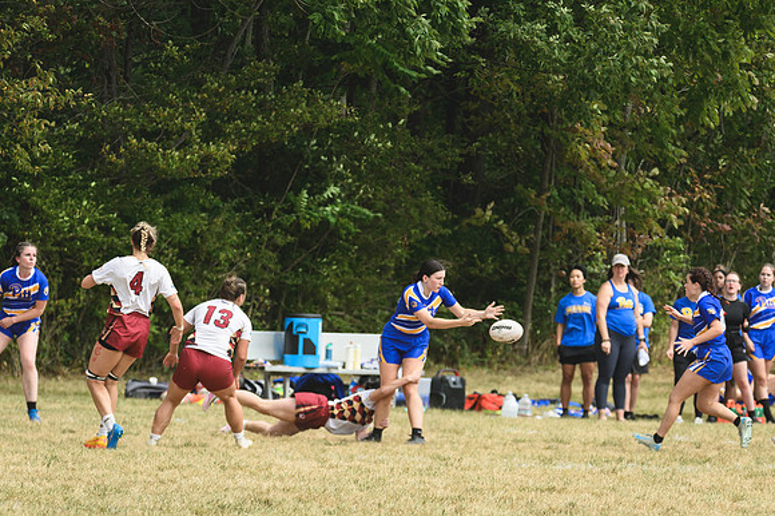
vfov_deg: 3.5
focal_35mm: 390
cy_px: 258
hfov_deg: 5.3
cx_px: 388
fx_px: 8391
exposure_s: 1/1000
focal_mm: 260
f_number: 5.6
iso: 360
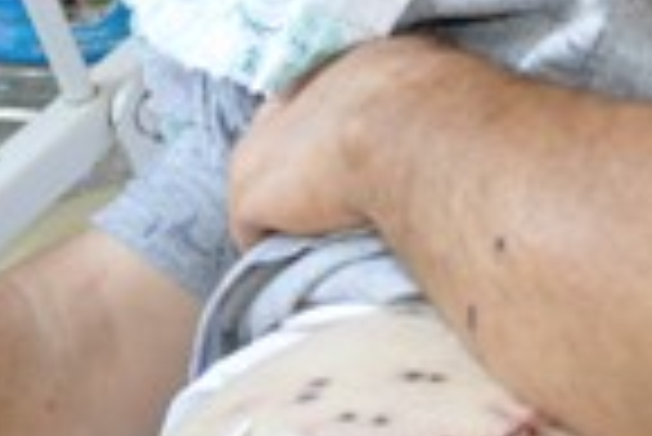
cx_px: 683
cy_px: -175
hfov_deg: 11.0
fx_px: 3354
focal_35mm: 185
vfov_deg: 7.3
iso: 2500
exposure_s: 1/160
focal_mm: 40
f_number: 5.6
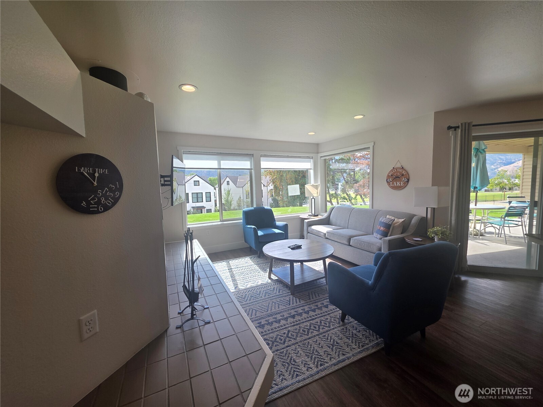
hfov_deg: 106.2
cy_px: 204
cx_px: 272
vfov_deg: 89.9
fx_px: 204
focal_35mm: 13
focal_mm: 2.2
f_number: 1.9
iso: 20
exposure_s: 1/120
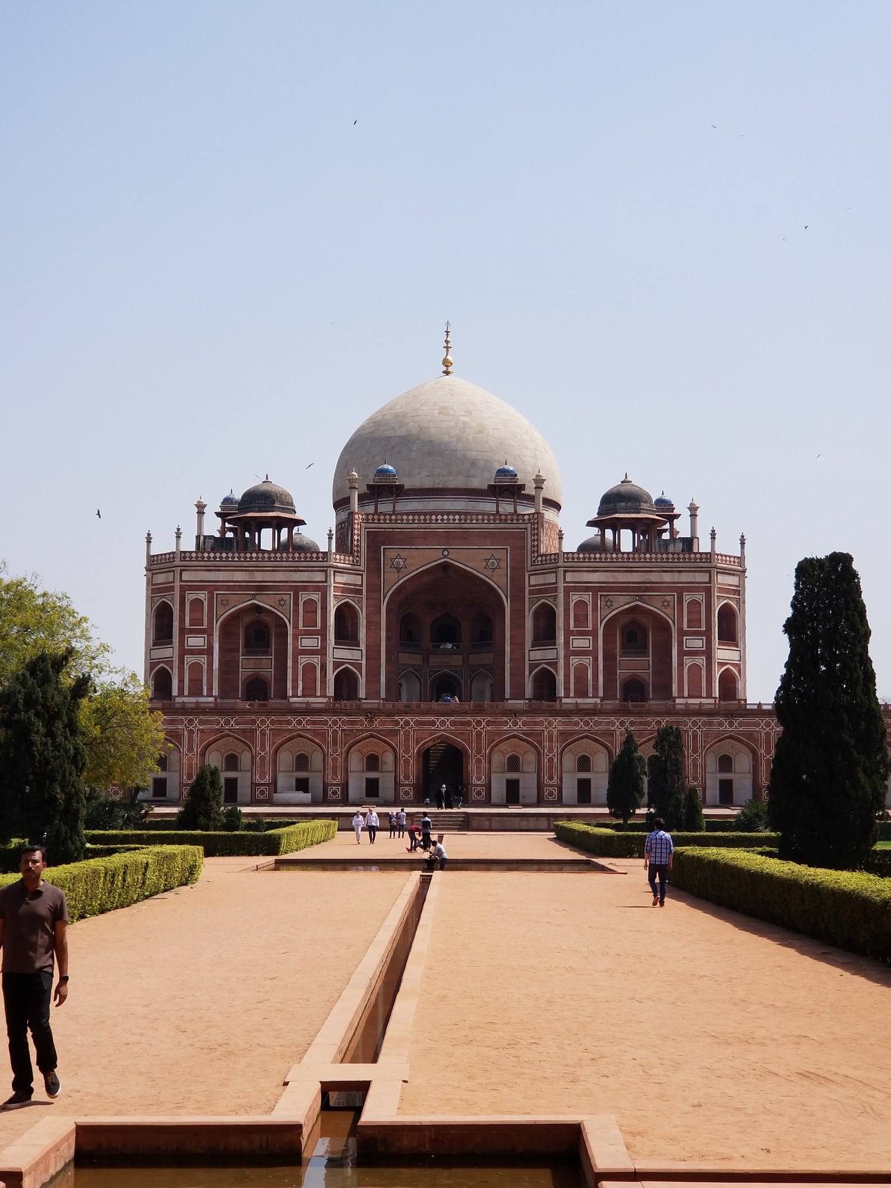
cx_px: 446
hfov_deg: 28.0
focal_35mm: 52
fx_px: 1785
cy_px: 594
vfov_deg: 36.8
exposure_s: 1/1053
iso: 25
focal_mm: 6
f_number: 2.4
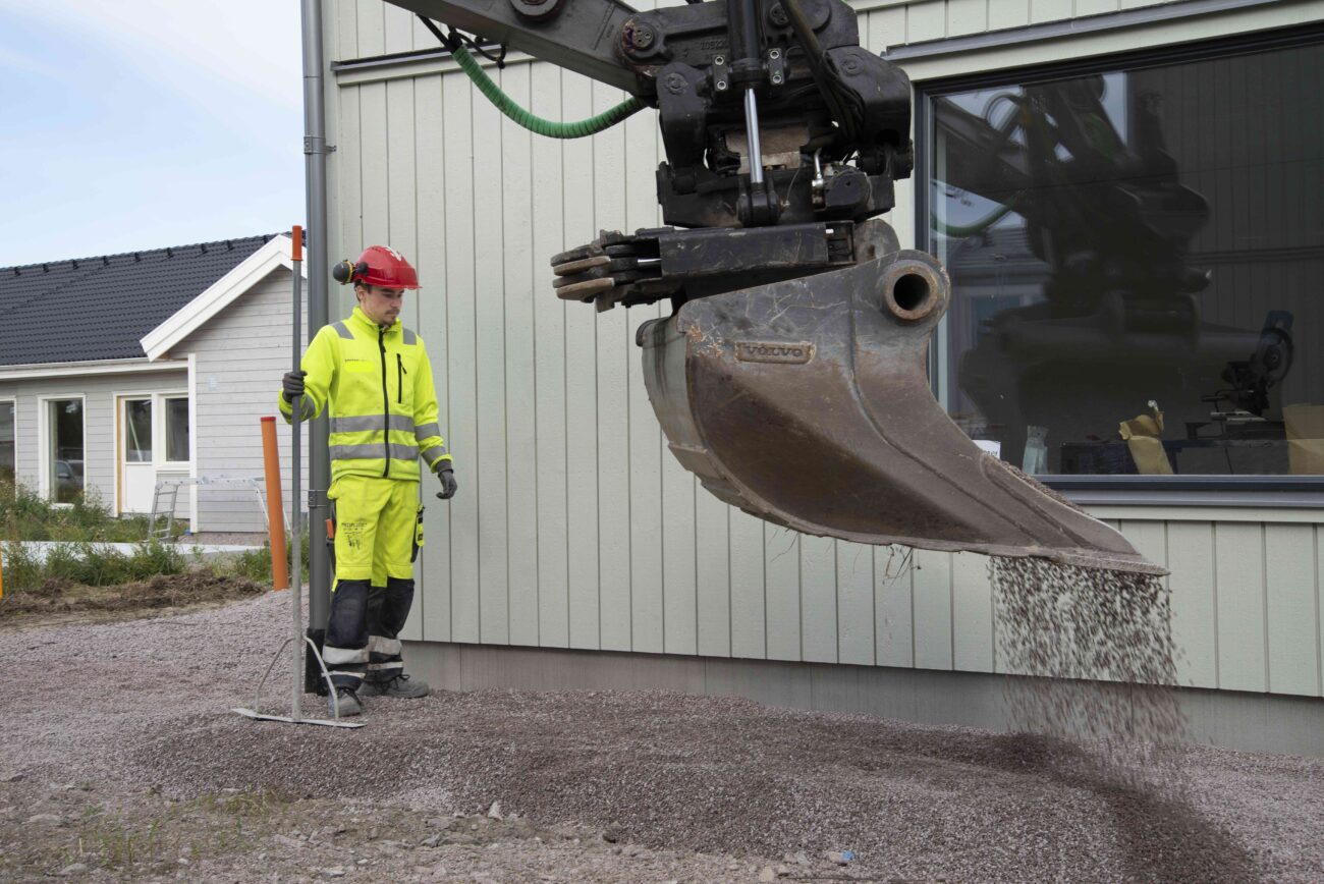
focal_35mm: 48
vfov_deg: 28.1
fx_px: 1766
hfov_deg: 41.1
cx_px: 662
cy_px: 442
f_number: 10
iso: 200
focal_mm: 48
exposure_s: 1/125
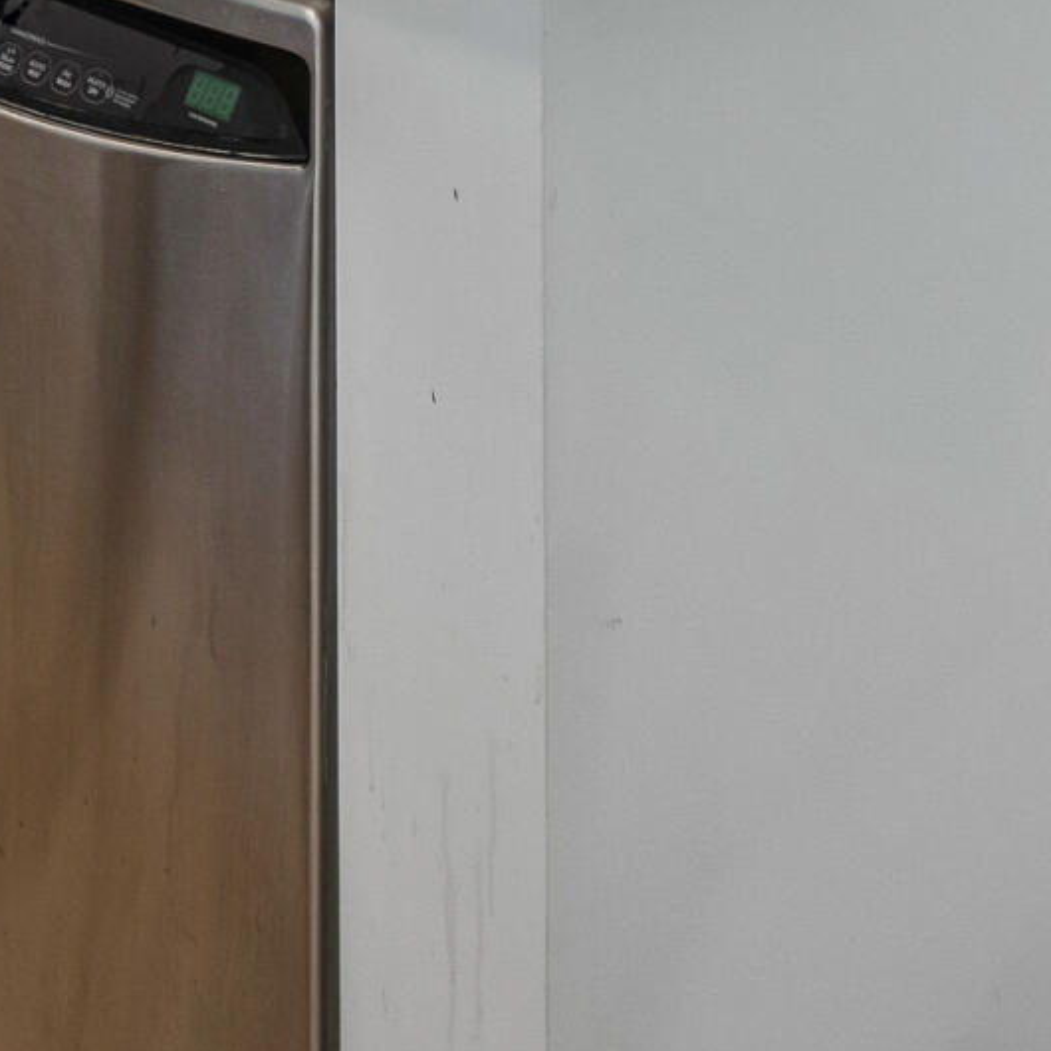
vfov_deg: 17.6
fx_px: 2645
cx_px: 345
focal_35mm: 77
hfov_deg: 22.4
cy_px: -908
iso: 400
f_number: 8
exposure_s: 1/8
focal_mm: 16
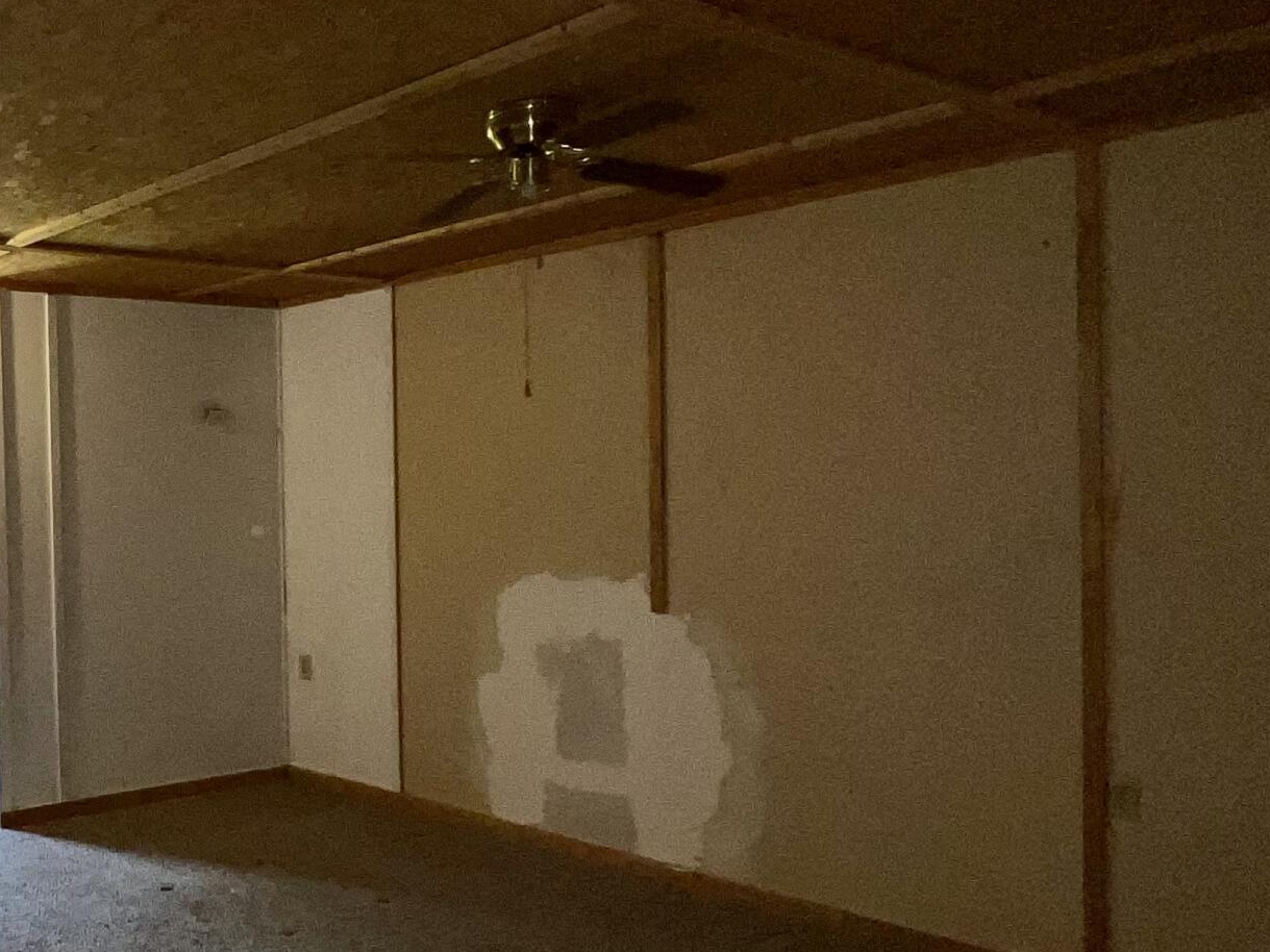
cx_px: 86
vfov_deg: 44.1
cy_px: 513
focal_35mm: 32
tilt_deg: -2.1
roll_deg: +1.4
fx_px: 1174
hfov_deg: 49.4
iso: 64
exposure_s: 1/76
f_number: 1.8
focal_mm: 1.57
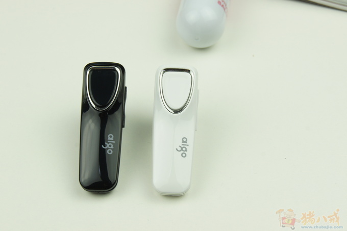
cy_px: 116
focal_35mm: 82
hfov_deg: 24.6
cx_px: 174
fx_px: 795
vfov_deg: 16.5
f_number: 11
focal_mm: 55
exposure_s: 1/30
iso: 200
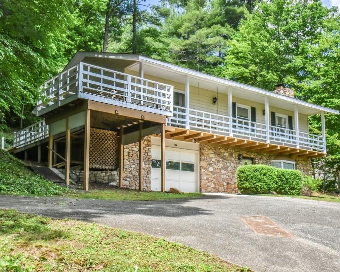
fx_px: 433
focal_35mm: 43
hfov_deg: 42.8
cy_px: 136
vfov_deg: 34.9
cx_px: 193
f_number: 18
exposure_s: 1/320
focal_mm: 38
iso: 4000
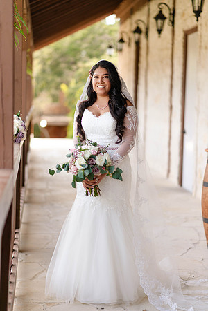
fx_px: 737
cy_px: 156
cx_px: 104
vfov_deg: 23.9
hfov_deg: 16.1
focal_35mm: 85
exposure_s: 1/2000
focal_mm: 85
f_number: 1.8
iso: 200
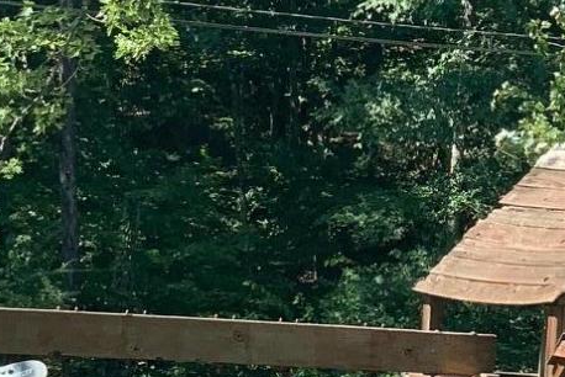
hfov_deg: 8.7
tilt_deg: -7.5
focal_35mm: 236
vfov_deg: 5.7
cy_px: 659
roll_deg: +2.4
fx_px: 3706
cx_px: 592
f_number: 2.4
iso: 16
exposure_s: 1/500
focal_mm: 6
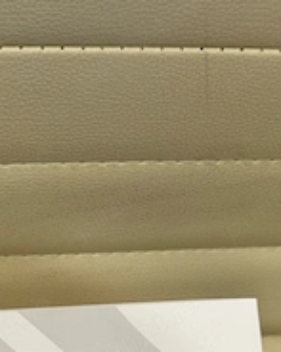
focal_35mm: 102
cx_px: 27
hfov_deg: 14.9
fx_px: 1061
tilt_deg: -46.8
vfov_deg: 18.3
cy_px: 365
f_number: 1.78
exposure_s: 1/50
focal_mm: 6.76
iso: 160
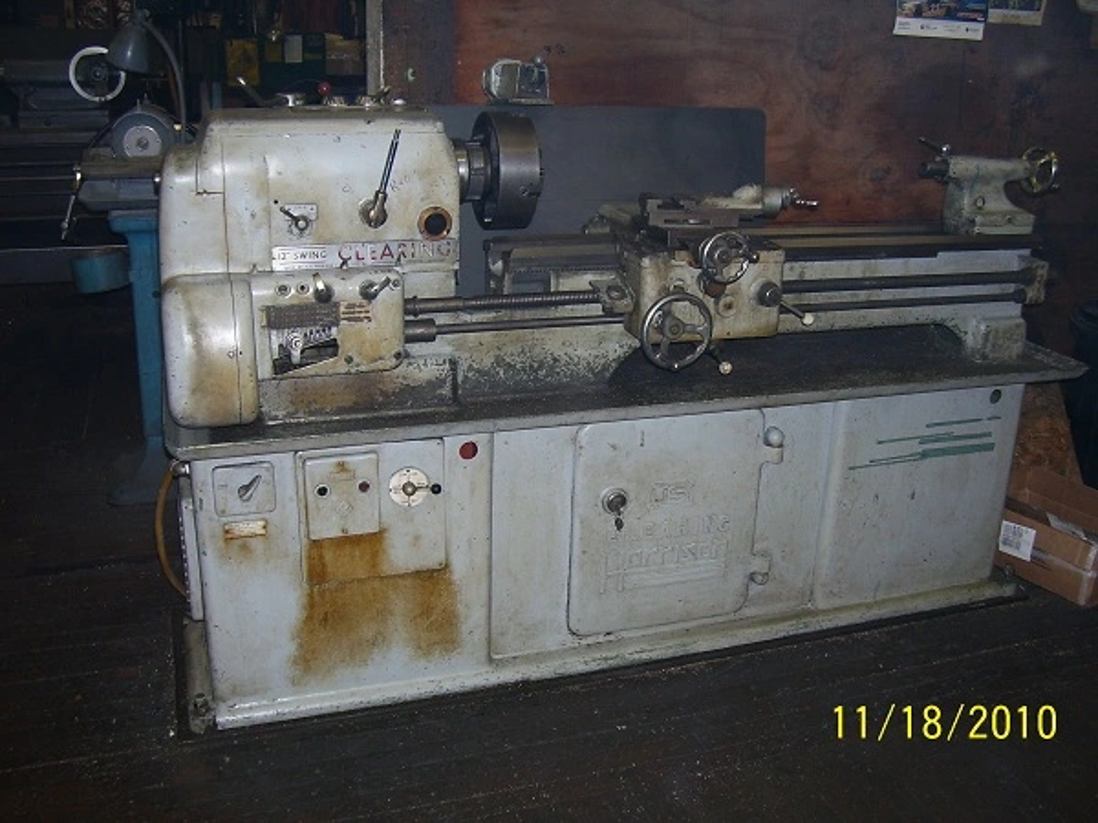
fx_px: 1078
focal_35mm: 34
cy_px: 412
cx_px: 549
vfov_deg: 41.8
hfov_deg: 54.0
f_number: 2.7
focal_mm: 5.6
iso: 80
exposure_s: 1/60
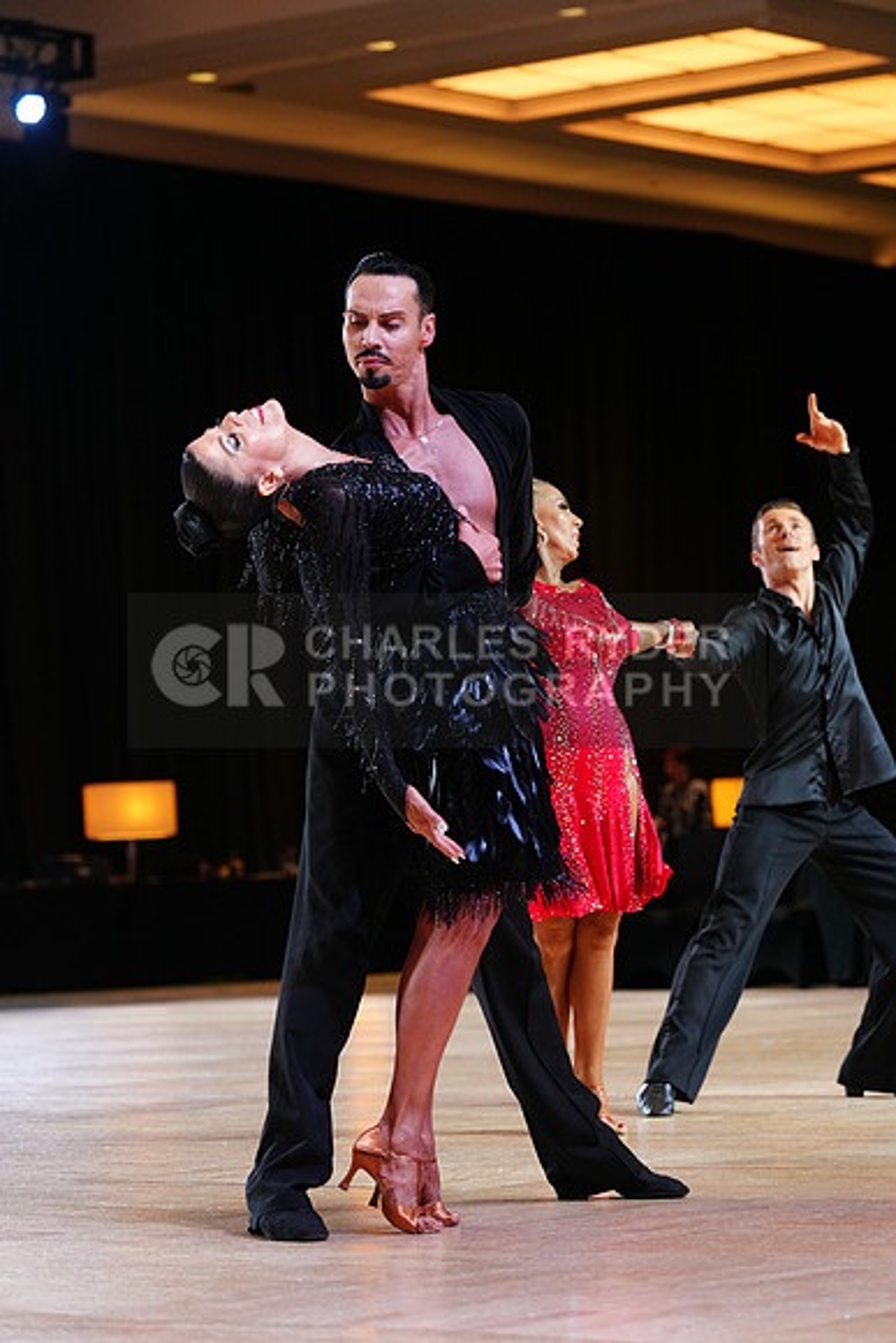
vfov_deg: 17.1
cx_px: 448
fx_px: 4477
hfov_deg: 11.4
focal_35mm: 120
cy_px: 672
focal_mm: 120
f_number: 4
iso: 2500
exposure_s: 1/250
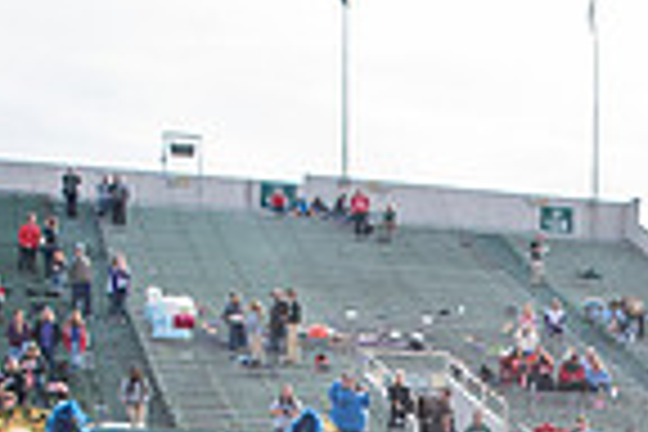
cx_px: 630
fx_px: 1746
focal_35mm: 97
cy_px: 736
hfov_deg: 20.4
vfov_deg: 13.0
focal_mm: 24
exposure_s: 1/800
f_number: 5
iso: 250
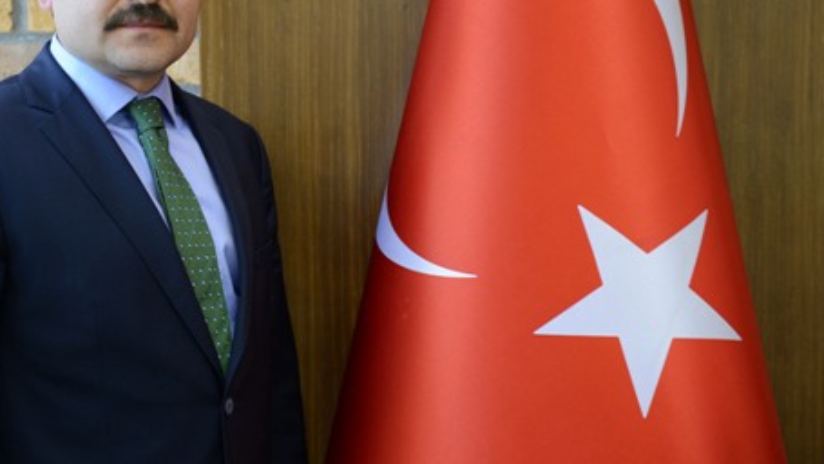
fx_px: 1770
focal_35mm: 81
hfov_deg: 26.0
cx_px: 266
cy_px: 186
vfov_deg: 14.9
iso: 400
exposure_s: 1/60
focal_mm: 55
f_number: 3.2
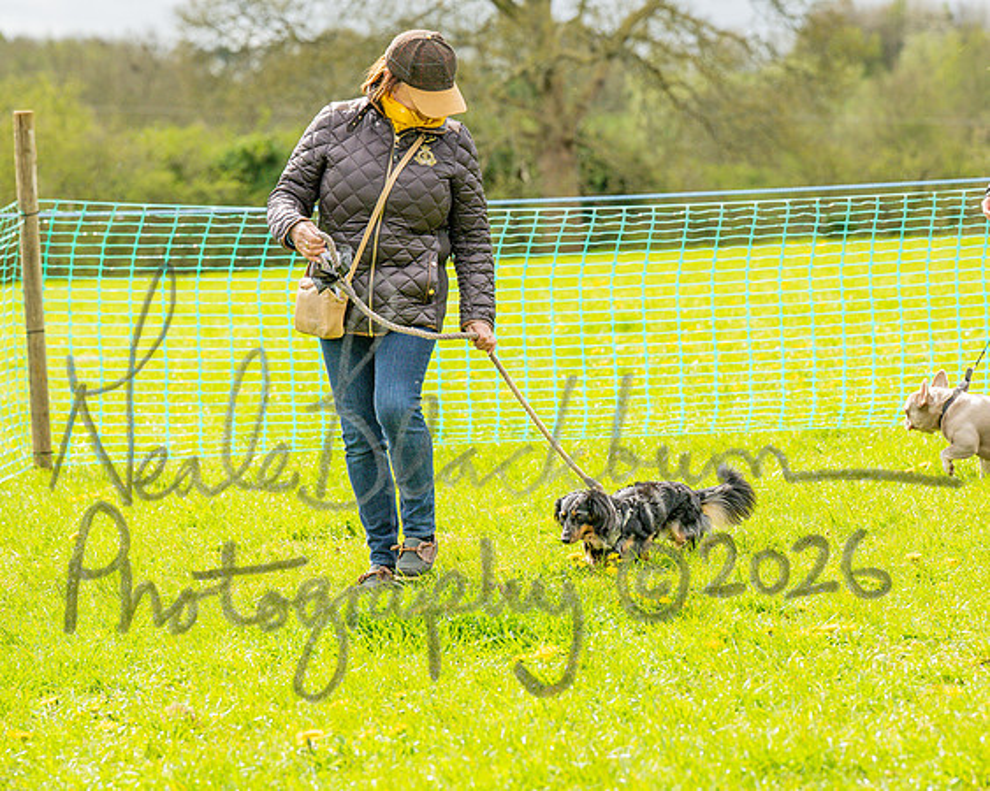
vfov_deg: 9.1
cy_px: 396
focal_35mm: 169
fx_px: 4950
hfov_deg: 11.4
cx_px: 499
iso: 400
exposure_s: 1/2000
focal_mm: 100
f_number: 4.5
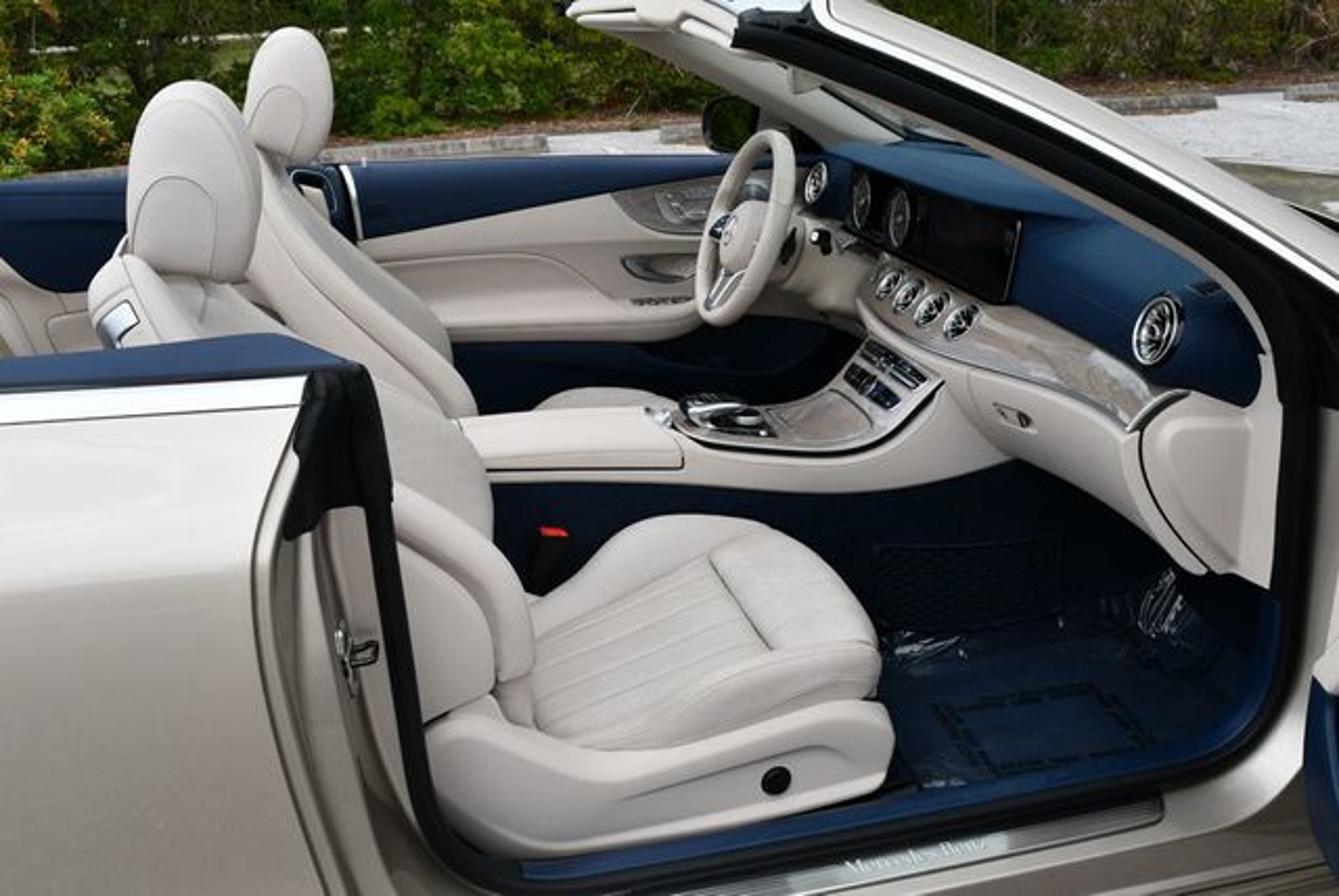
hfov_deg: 53.1
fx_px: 1340
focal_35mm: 36
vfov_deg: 36.9
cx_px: 670
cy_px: 448
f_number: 8
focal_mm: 18
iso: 110
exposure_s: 1/250
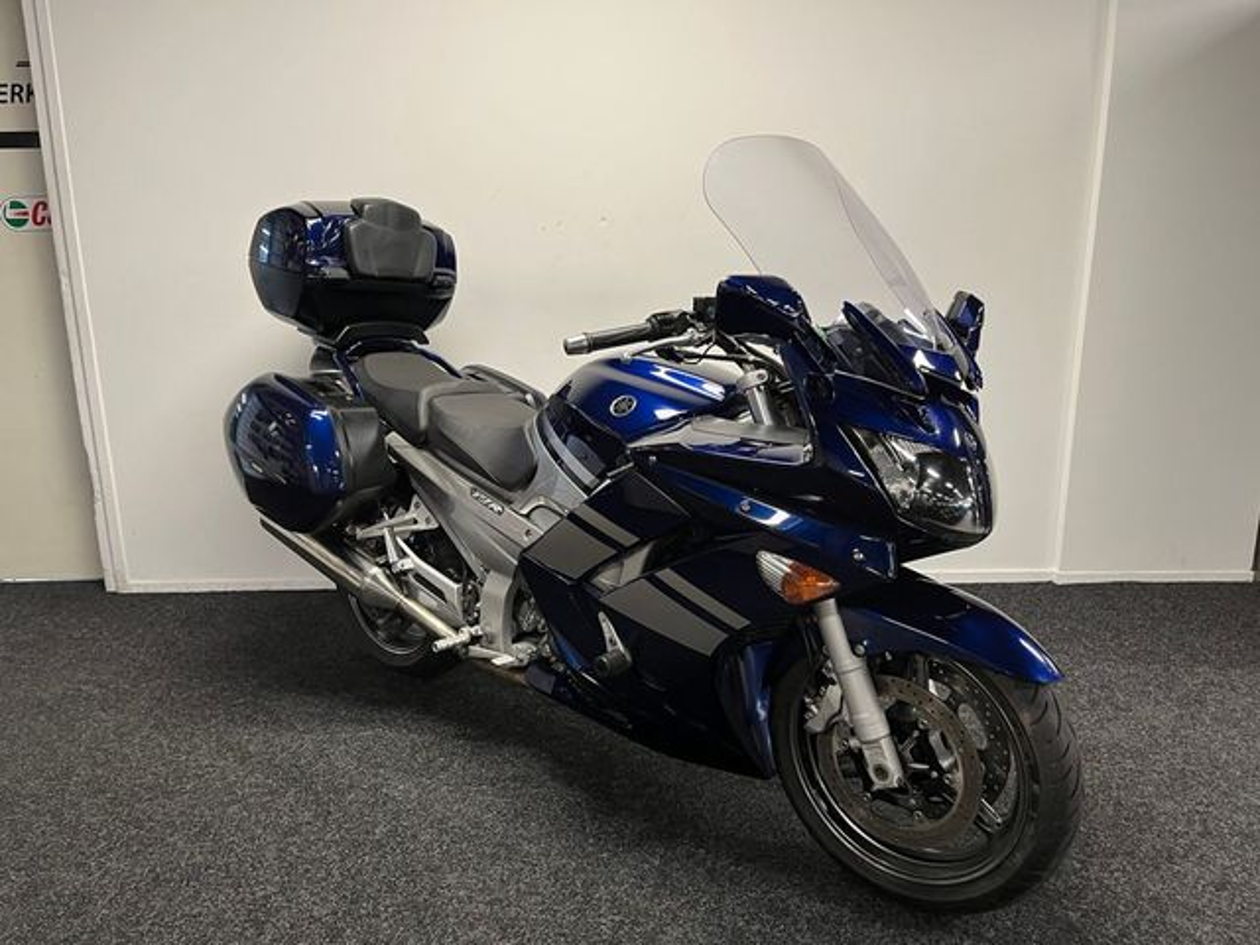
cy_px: 472
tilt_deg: -14.0
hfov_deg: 67.3
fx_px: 946
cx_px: 630
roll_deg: +0.2
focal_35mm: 26
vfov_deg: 53.1
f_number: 1.6
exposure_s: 1/50
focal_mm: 5.1
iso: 100
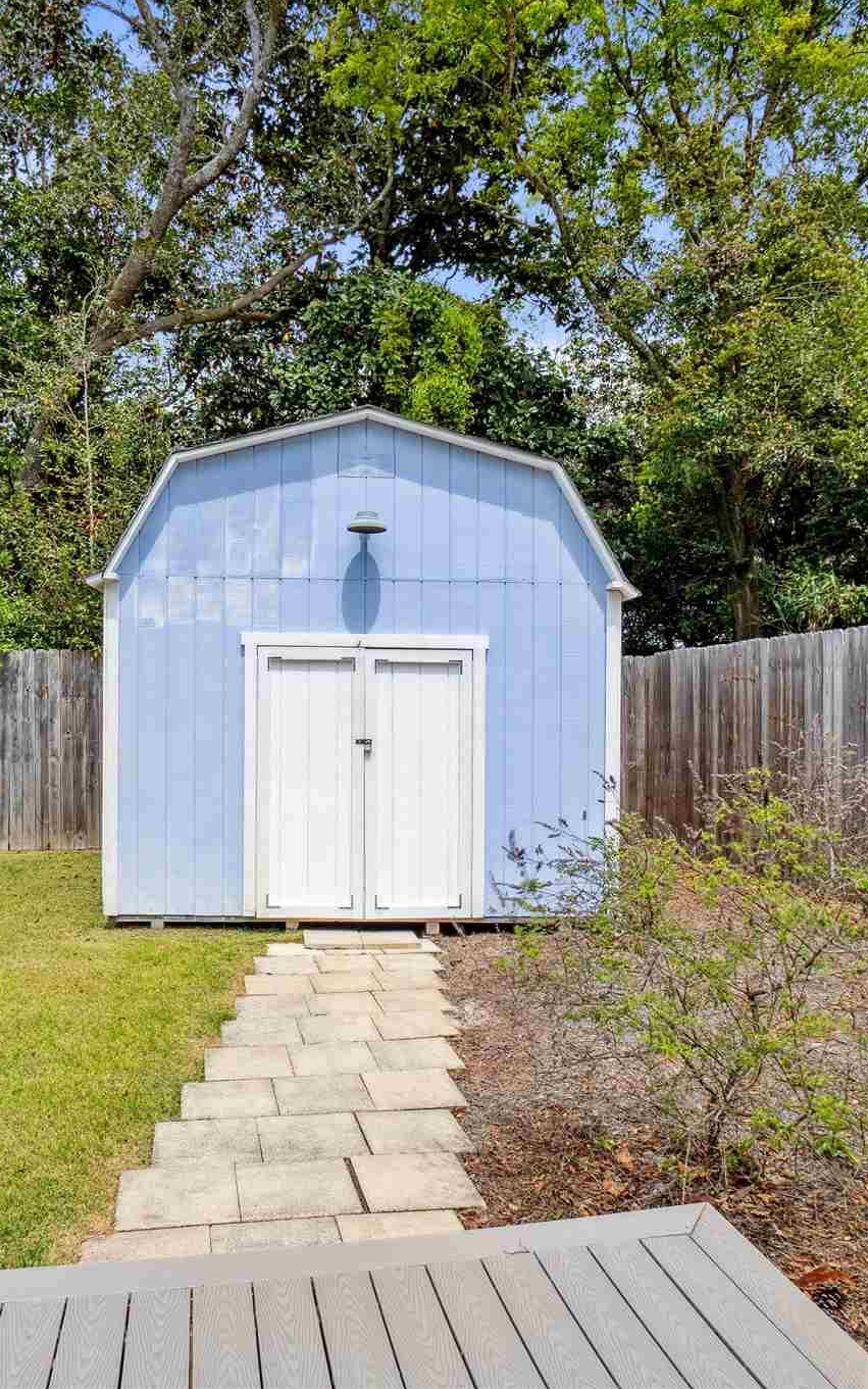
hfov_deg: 52.8
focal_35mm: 23
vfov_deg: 77.1
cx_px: 367
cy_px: 693
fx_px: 870
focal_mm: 10
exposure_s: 1/320
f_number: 8
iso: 100
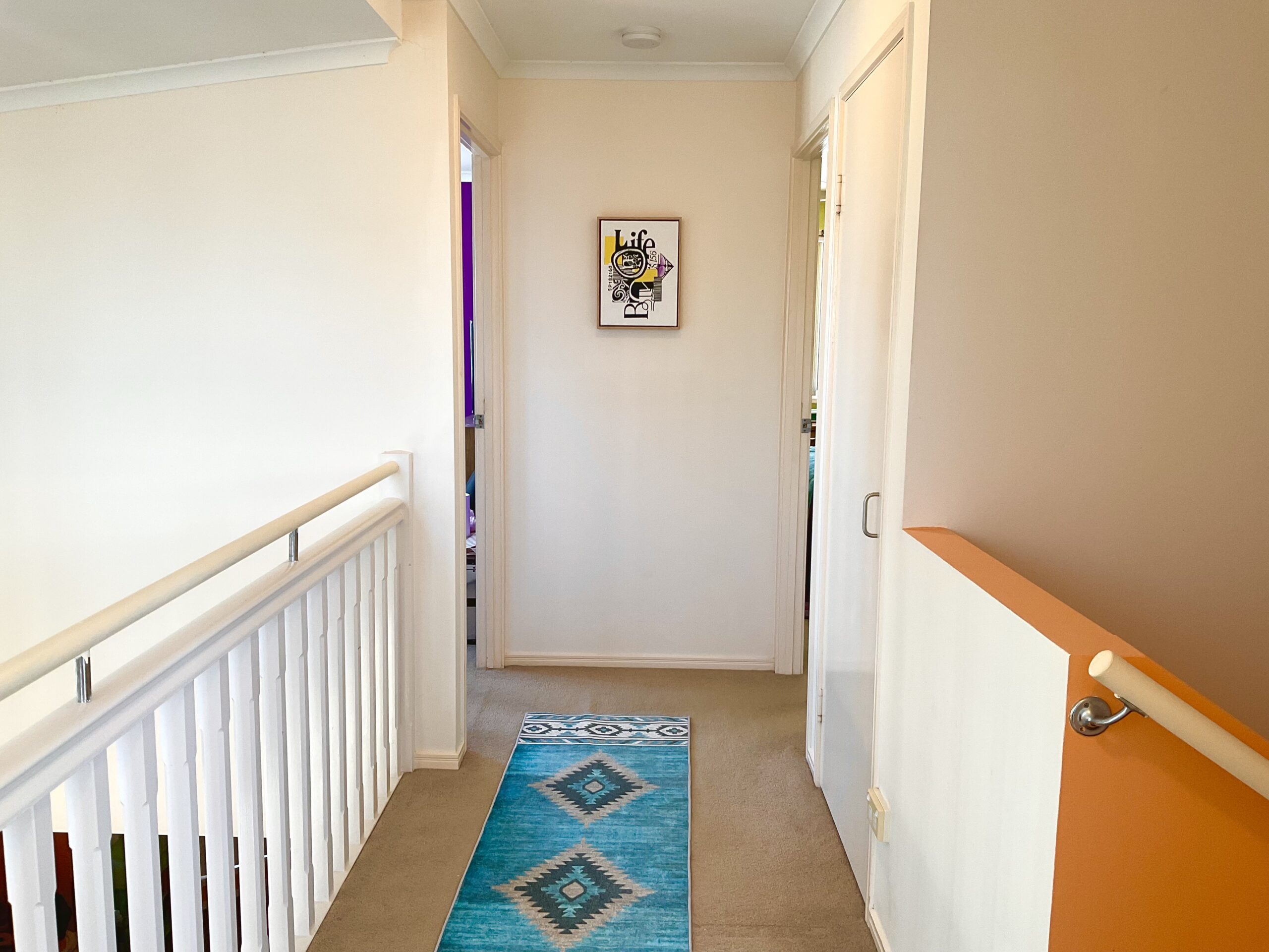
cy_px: 476
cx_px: 634
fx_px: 1063
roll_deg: -1.6
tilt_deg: -8.2
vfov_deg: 48.2
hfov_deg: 61.7
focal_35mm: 29
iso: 40
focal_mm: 3
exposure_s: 1/50
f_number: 1.8
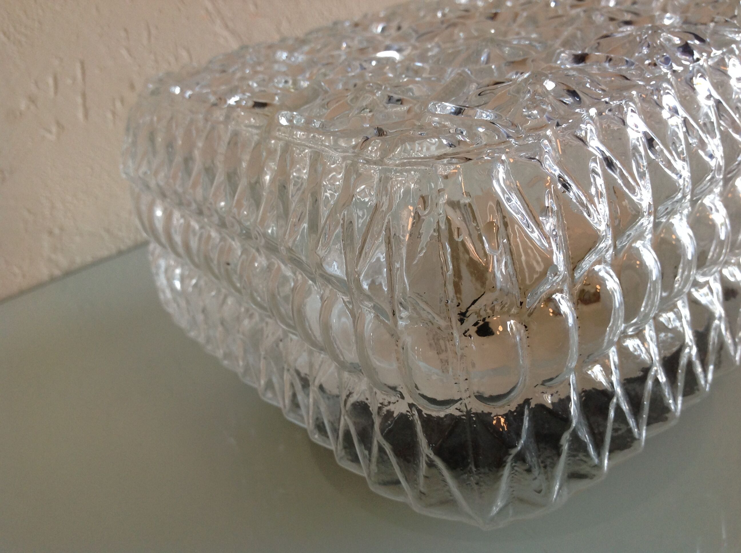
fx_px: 748
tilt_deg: -26.8
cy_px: 276
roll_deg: +11.5
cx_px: 370
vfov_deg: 40.6
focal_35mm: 35
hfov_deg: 52.7
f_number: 2.4
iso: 80
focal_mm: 4.28
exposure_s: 1/15
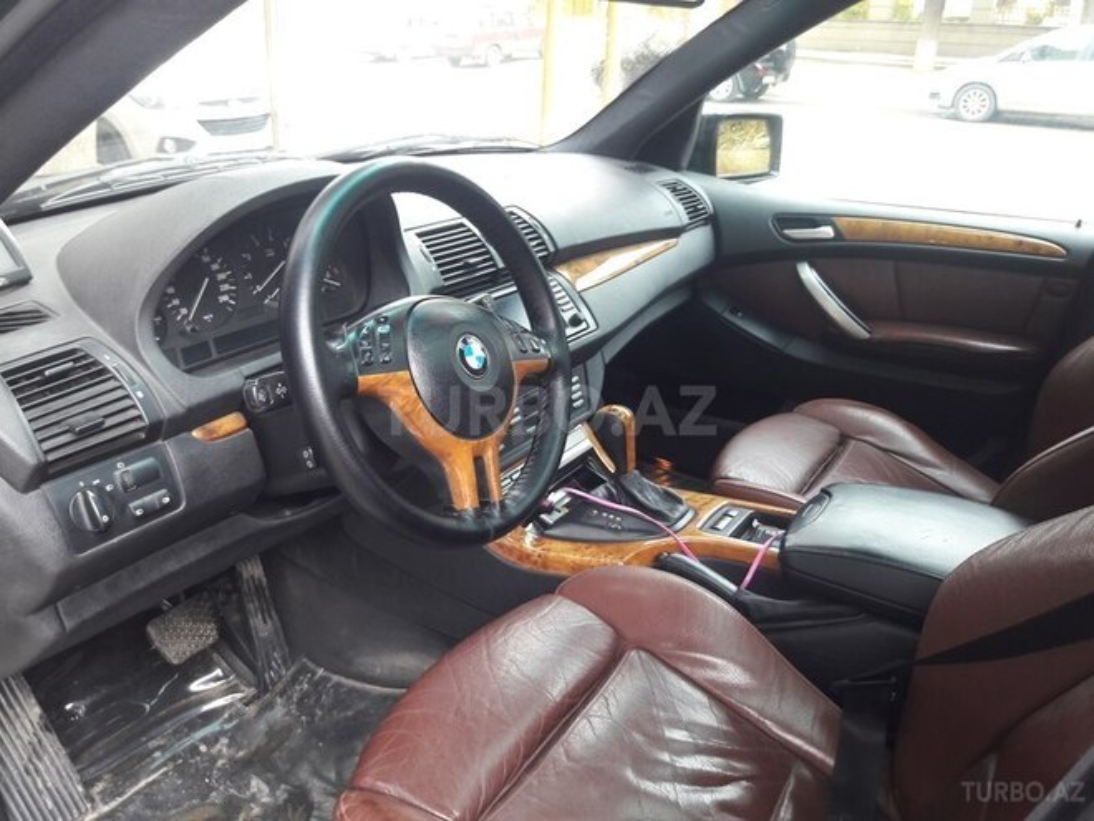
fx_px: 885
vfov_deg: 49.7
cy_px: 410
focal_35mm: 28
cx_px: 547
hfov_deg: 63.4
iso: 64
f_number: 1.9
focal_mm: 3.7
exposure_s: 1/33
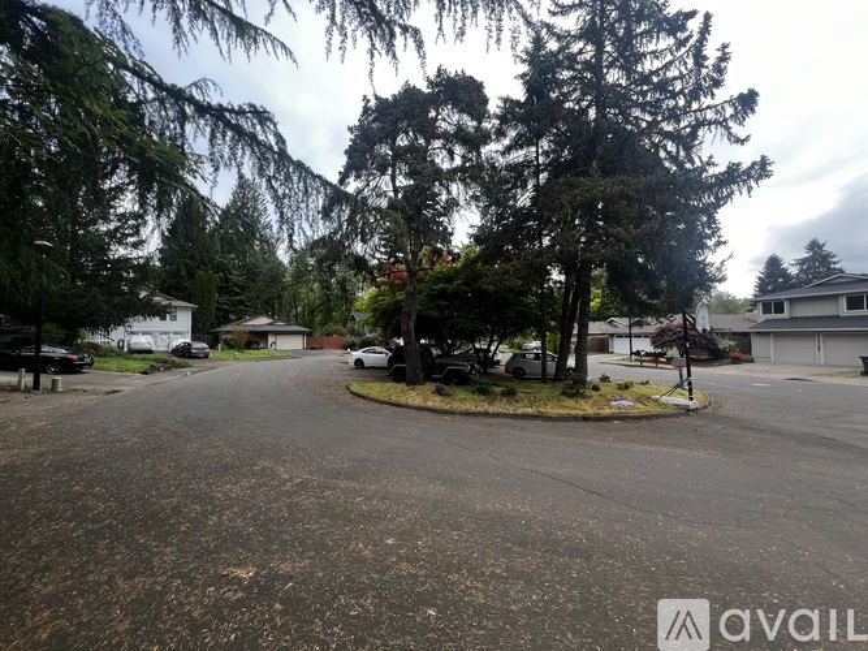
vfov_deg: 89.9
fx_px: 326
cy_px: 326
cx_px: 434
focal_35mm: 13
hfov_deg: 106.2
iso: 32
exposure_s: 1/139
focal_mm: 1.57
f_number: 1.8
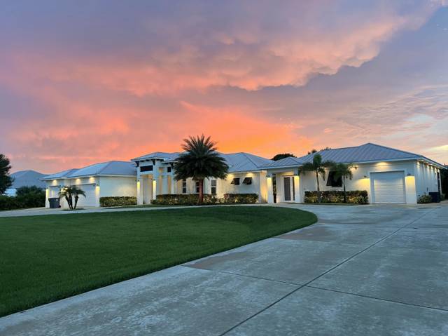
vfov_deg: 53.0
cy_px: 168
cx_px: 224
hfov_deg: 67.3
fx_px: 336
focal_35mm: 26
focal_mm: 5.7
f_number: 1.5
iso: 250
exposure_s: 1/60
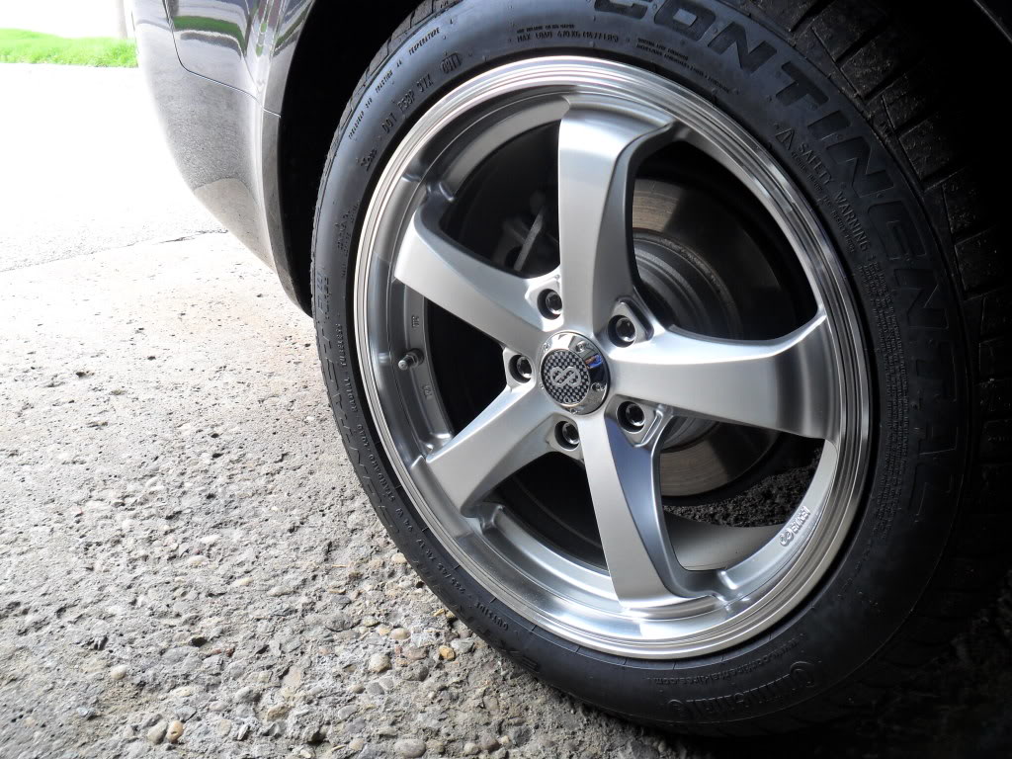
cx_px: 506
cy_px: 380
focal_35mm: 32
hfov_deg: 56.8
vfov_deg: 44.2
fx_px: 936
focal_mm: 5.7
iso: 100
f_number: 3.7
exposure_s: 1/90
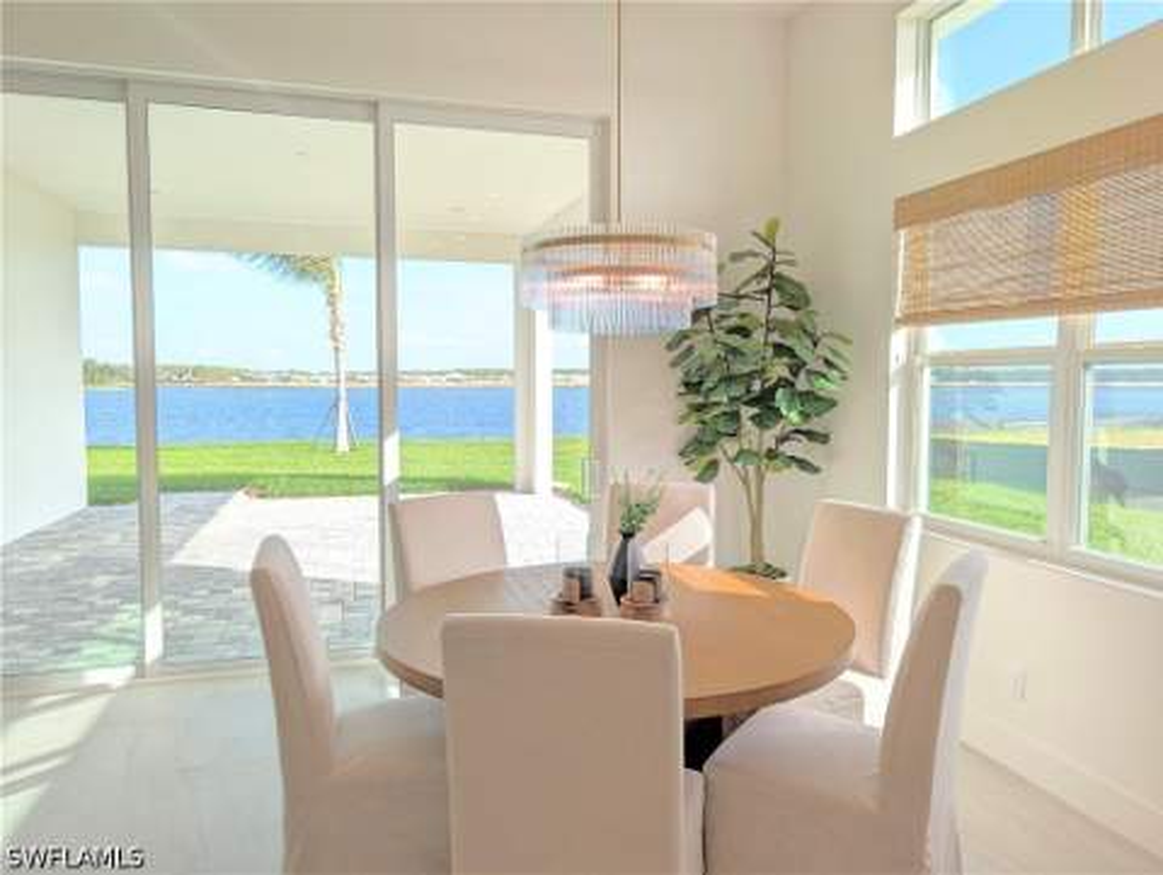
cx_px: 582
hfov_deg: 71.5
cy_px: 438
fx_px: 807
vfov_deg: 56.9
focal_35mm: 24
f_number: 1.68
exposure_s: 1/225
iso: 22
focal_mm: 6.9
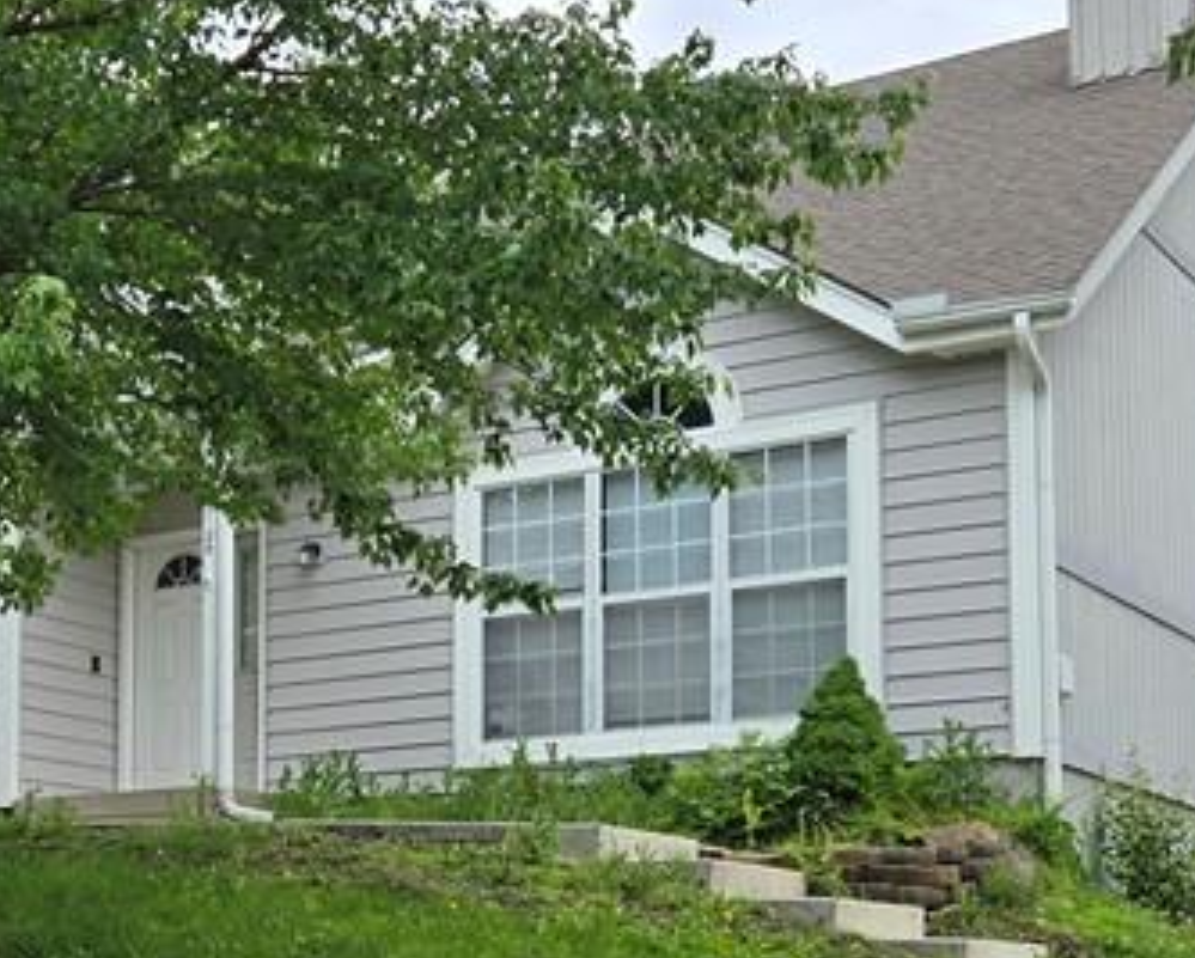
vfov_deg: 21.9
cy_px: 793
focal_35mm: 69
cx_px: 273
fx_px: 2442
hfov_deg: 27.1
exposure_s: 1/1129
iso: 25
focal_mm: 5.4
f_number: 1.8
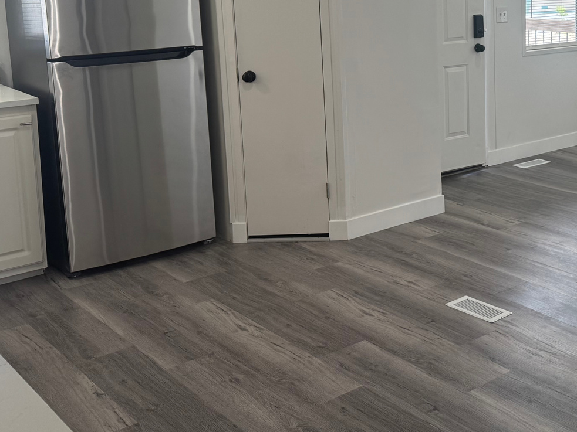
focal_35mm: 50
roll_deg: +0.9
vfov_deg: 28.3
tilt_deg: -7.9
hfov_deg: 35.5
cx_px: 539
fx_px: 833
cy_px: 71
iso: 80
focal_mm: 6.76
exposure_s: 1/162
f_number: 1.78
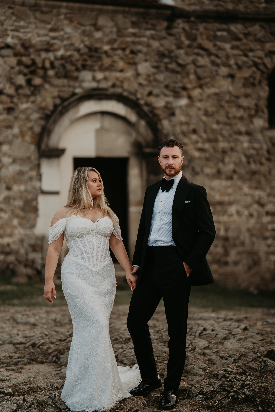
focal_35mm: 85
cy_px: 206
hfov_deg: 16.1
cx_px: 138
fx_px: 974
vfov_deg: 23.9
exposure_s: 1/3200
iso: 320
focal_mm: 85
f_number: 1.4
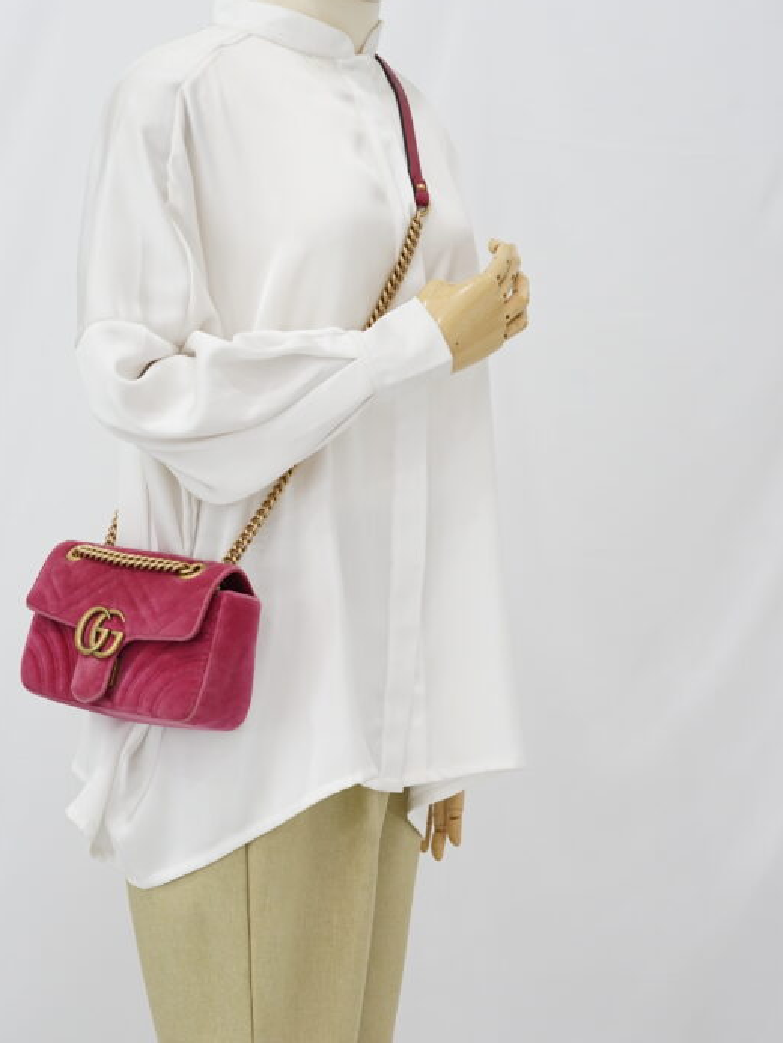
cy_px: 525
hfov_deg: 20.7
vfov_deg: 27.4
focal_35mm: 71
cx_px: 290
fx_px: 2141
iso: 640
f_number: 6.3
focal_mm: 50
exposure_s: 1/13
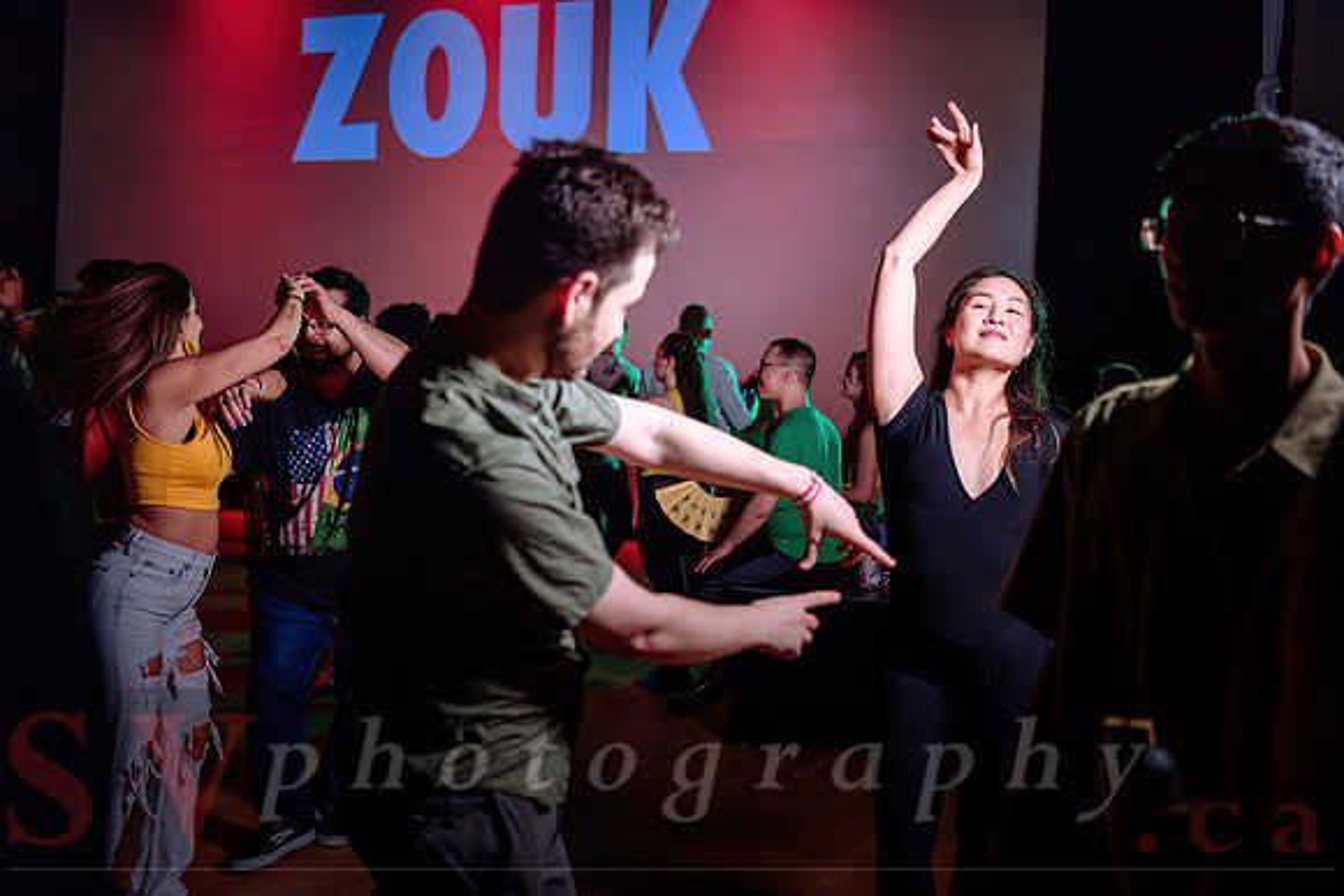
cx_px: 672
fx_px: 1680
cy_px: 448
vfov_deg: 29.9
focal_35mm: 45
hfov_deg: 43.6
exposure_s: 1/125
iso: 800
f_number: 2.8
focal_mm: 45
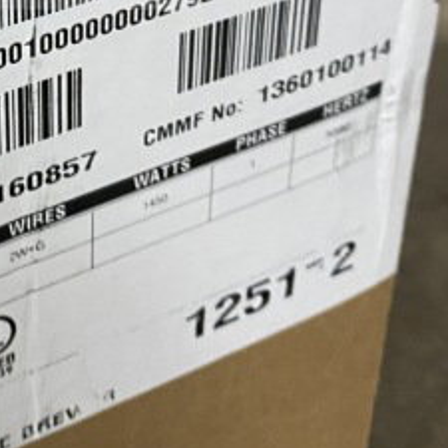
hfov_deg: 20.1
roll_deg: +3.1
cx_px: -22
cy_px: -148
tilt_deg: -28.1
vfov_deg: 19.2
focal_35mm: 83
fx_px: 1215
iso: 400
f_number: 1.8
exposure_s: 1/60
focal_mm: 4.25
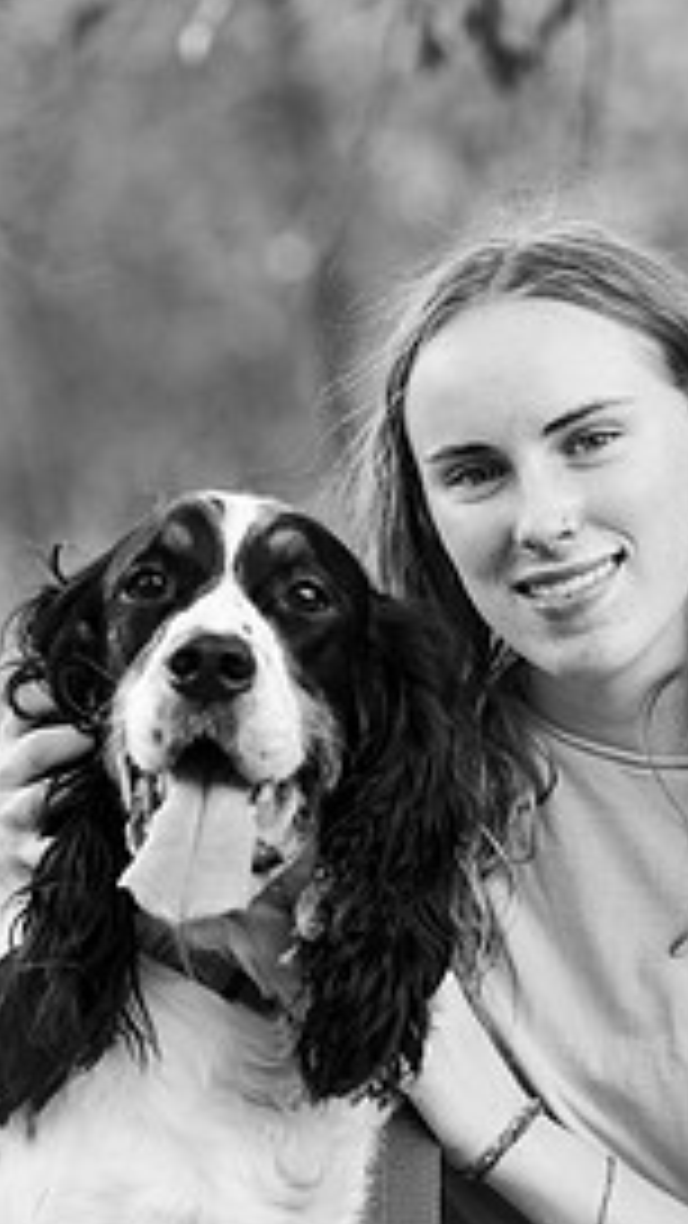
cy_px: 871
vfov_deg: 10.1
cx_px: 535
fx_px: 6940
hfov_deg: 5.7
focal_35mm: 214
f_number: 2.5
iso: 400
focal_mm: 85
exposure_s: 1/320
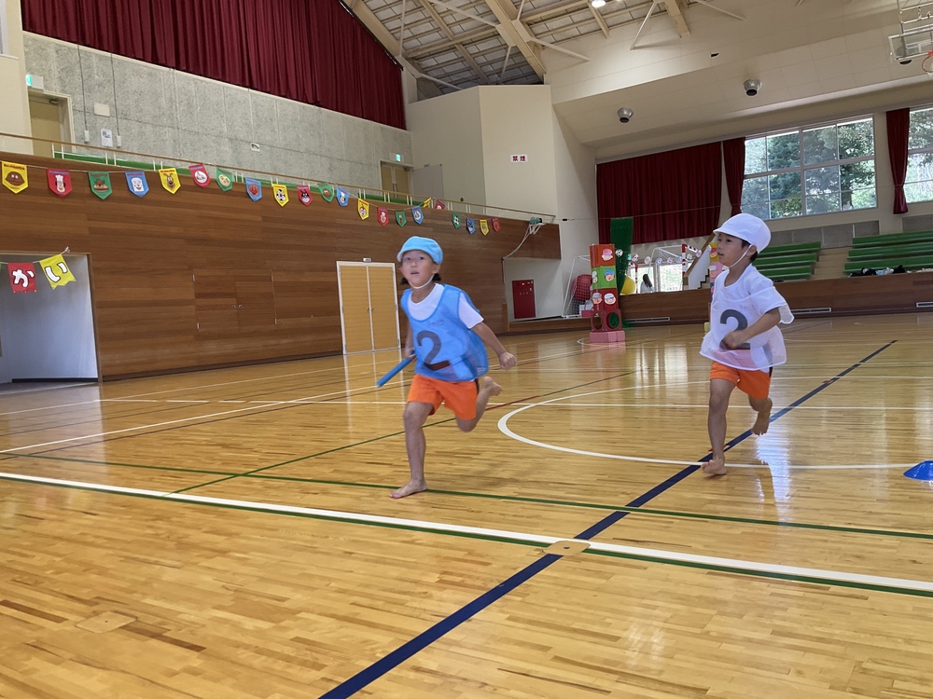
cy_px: 350
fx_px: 782
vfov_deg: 48.2
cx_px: 466
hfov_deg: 61.7
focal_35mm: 29
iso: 50
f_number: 1.8
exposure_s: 1/122
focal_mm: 3
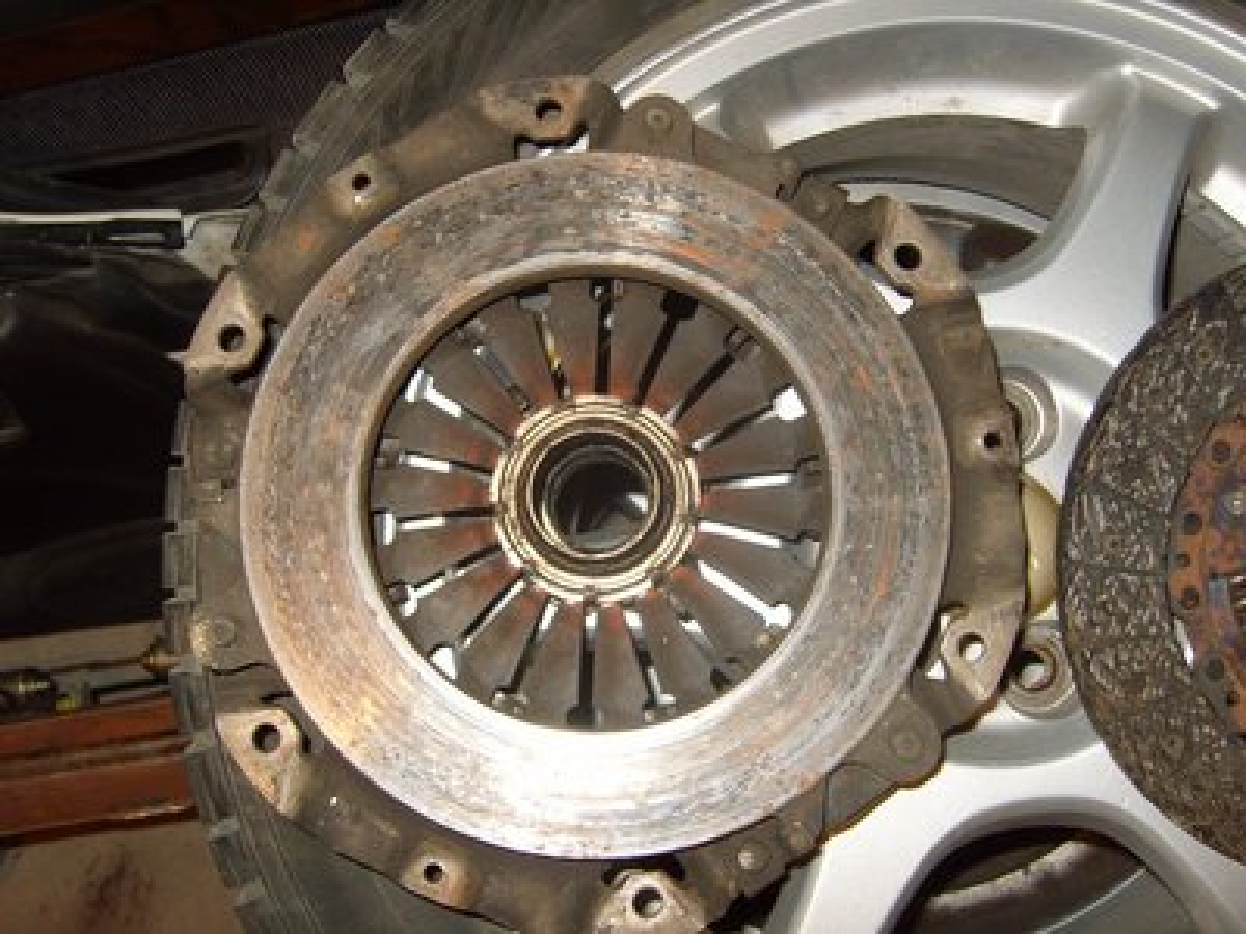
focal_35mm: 35
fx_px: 1260
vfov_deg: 40.7
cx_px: 623
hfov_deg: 52.6
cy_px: 467
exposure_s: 1/30
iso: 100
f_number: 2.8
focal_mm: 7.4
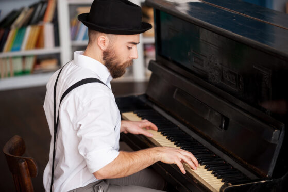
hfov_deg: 18.6
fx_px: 879
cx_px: 144
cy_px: 96
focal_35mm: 110
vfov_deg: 12.4
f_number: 2.8
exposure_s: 1/125
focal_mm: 110
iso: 320
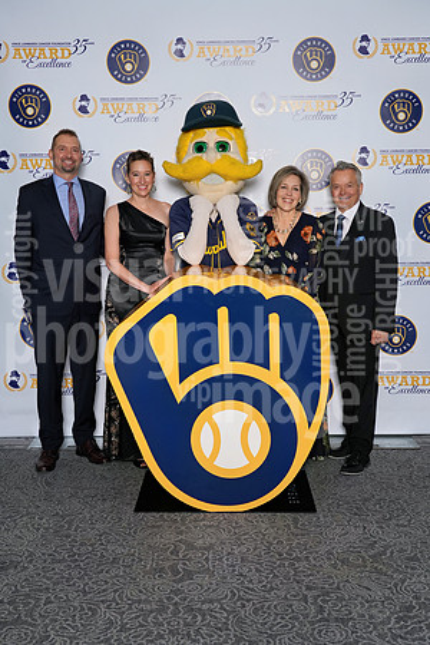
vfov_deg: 47.4
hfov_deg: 32.6
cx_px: 215
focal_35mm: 41
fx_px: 735
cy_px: 322
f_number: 8
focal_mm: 41
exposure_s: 1/125
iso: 400
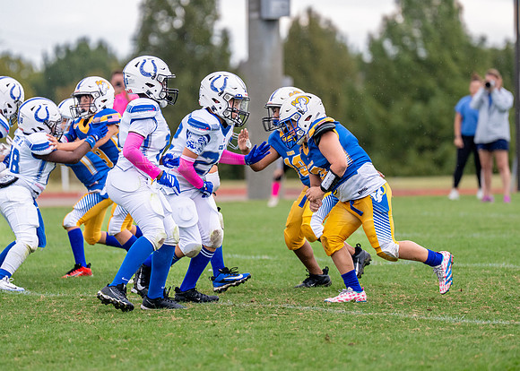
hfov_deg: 6.0
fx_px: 4979
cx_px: 284
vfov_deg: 4.3
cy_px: 149
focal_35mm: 337
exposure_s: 1/1600
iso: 400
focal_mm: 200
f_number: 2.8
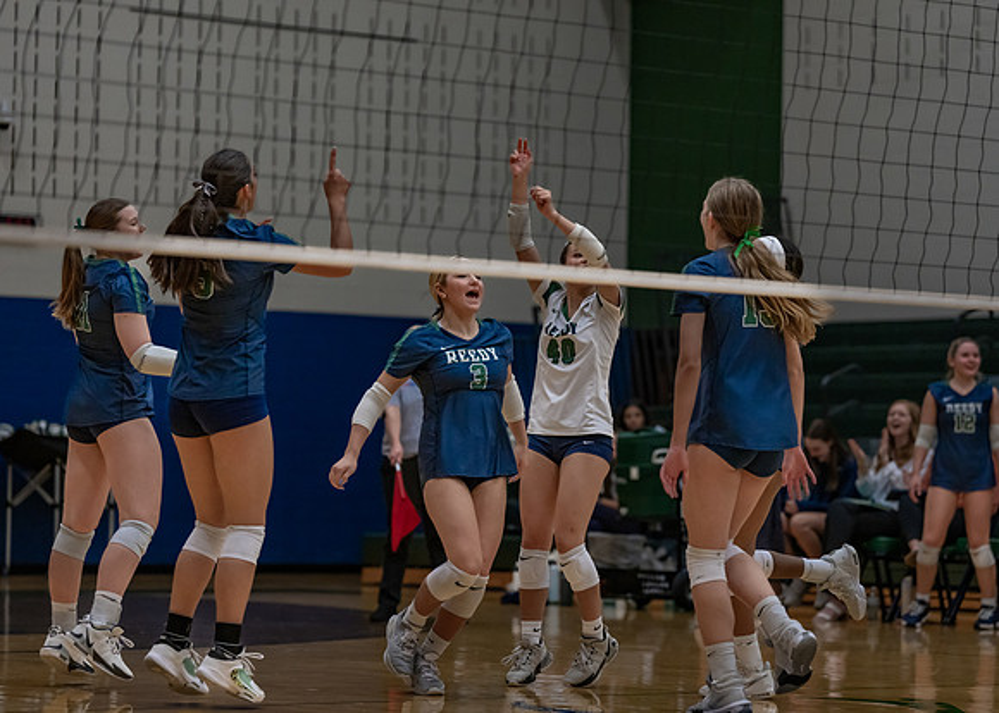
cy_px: 356
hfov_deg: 15.3
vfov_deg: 11.0
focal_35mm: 131
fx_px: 3715
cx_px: 500
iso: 2500
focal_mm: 125
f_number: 2.8
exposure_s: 1/1000
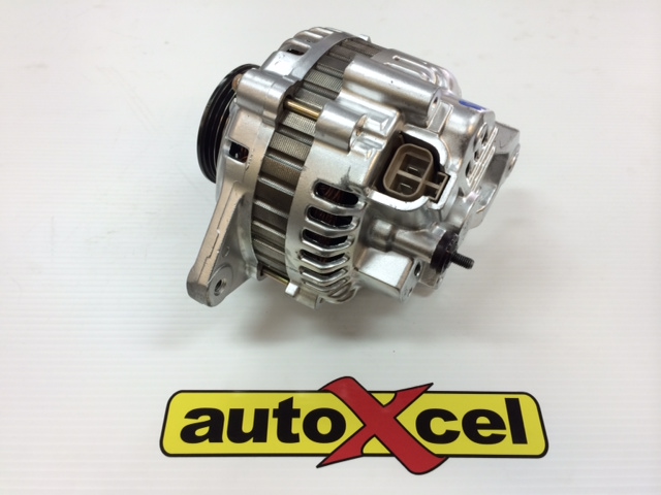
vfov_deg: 46.8
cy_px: 248
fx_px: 573
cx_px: 330
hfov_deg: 60.0
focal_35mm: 30
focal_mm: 4.12
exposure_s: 1/33
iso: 40
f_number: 2.2
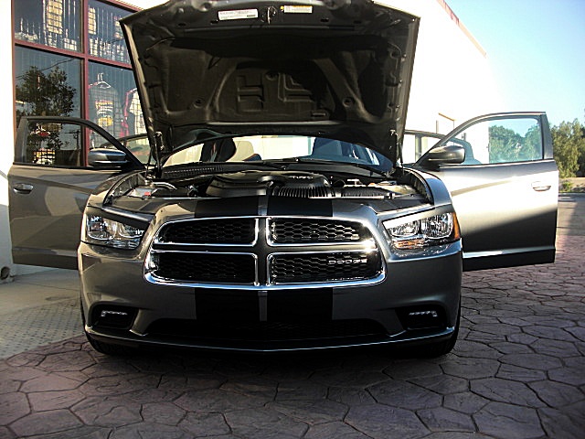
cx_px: 292
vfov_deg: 39.7
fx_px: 608
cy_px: 220
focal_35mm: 36
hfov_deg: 51.4
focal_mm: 6.3
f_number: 2.8
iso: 50
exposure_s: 1/250
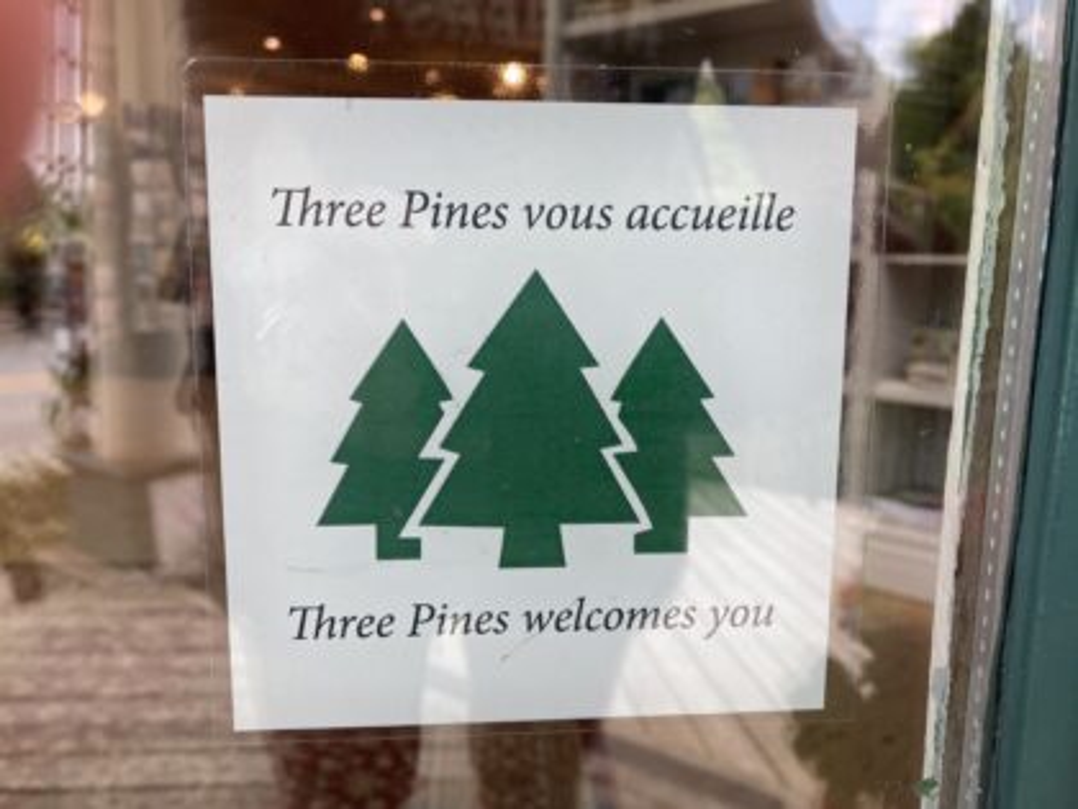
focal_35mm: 28
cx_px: 539
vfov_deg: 49.7
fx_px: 872
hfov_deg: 63.4
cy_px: 404
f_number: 1.8
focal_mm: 3.99
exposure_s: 1/152
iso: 20
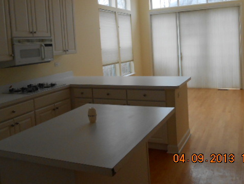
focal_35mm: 35
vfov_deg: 40.2
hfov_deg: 52.6
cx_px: 126
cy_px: 61
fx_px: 247
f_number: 3.5
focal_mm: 4.6
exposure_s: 1/250
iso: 250
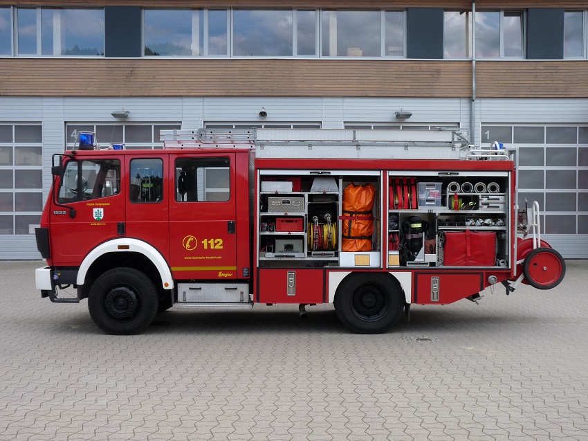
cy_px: 220
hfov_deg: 50.2
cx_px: 294
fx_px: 628
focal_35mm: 37
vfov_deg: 38.6
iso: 100
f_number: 4
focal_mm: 6.5
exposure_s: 1/200
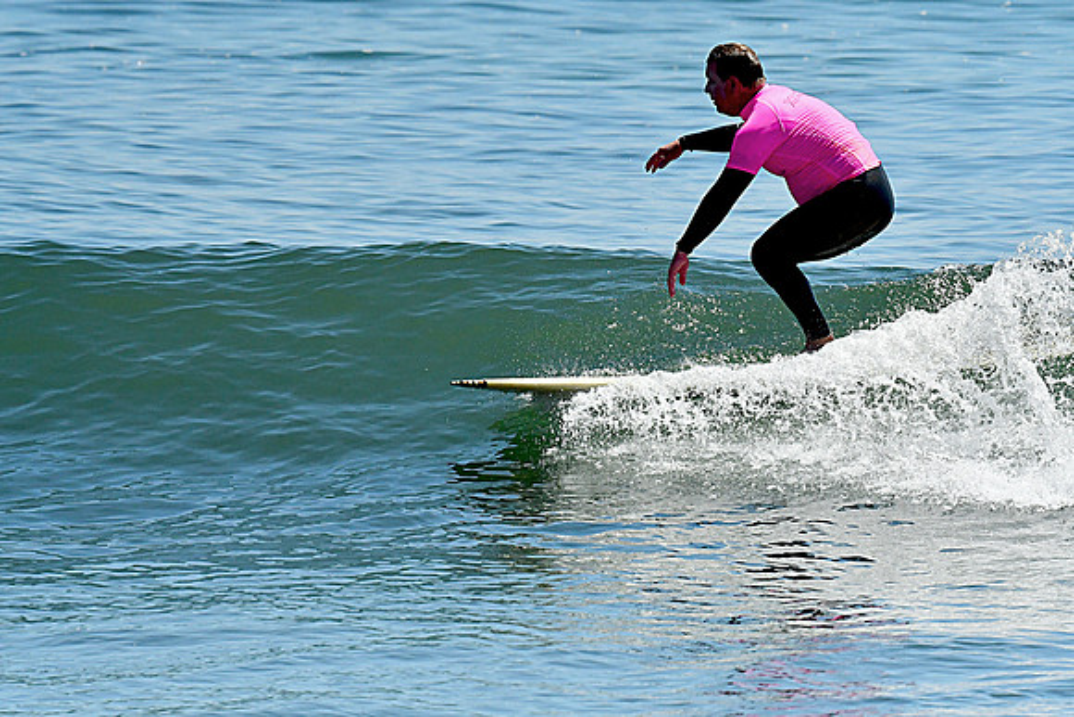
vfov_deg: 1.8
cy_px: 358
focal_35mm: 750
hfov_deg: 2.7
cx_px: 537
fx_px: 22379
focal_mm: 500
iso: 1600
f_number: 9
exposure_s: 1/6400
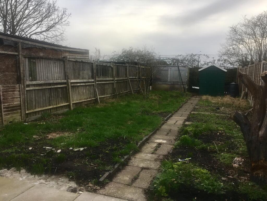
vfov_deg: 48.2
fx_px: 224
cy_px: 100
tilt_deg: -5.1
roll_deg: -2.0
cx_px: 134
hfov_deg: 61.7
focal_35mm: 29
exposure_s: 1/434
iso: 25
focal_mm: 4.15
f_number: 2.2
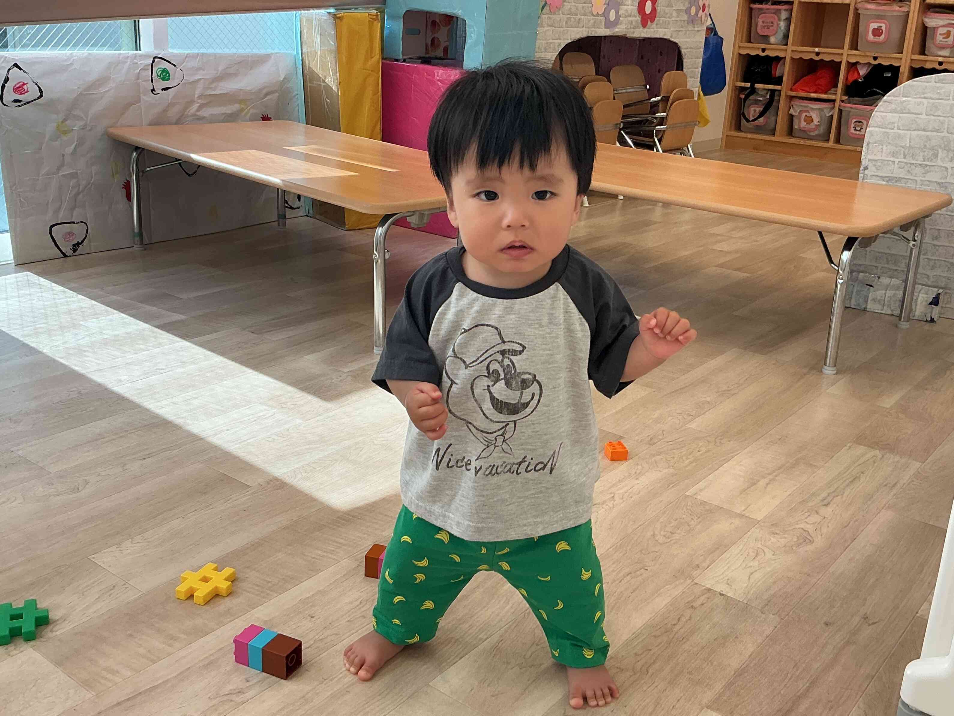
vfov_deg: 48.2
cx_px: 477
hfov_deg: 61.7
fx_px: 799
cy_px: 358
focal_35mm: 29
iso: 20
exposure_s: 1/120
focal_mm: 3
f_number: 1.8
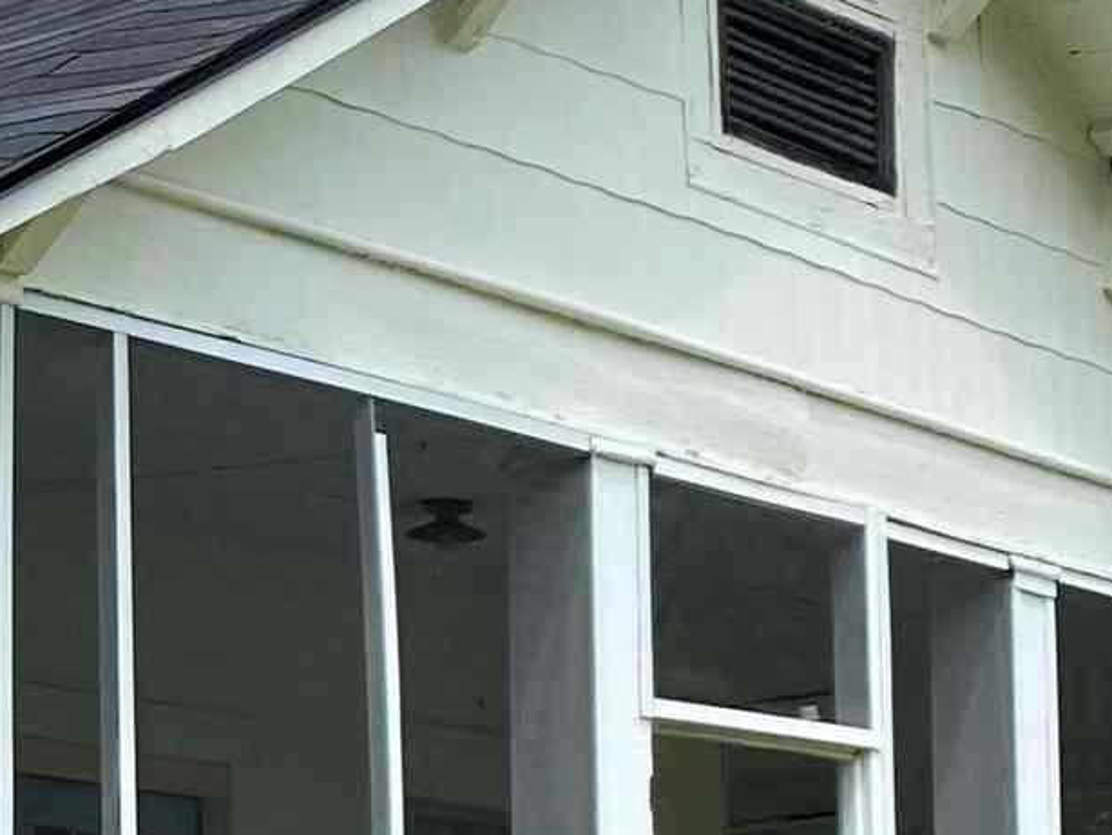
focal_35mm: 130
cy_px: 884
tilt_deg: +4.9
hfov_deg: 14.1
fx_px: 4178
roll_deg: -1.2
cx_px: -585
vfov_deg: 11.3
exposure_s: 1/3610
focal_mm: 4.25
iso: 32
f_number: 1.8
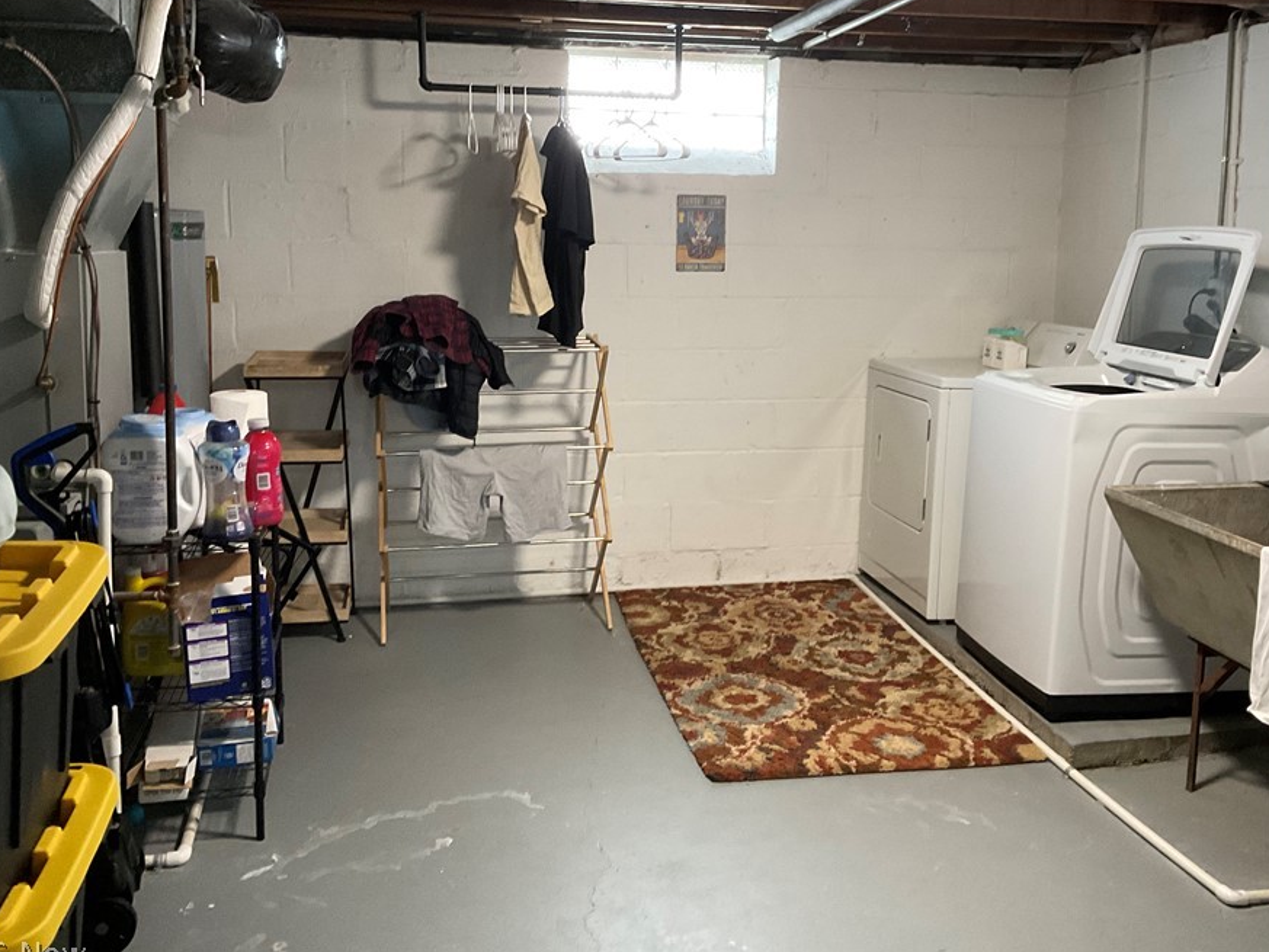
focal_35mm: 34
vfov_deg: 41.7
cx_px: 680
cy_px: 420
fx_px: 1247
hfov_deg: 53.9
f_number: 1.8
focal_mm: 3
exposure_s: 1/60
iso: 250
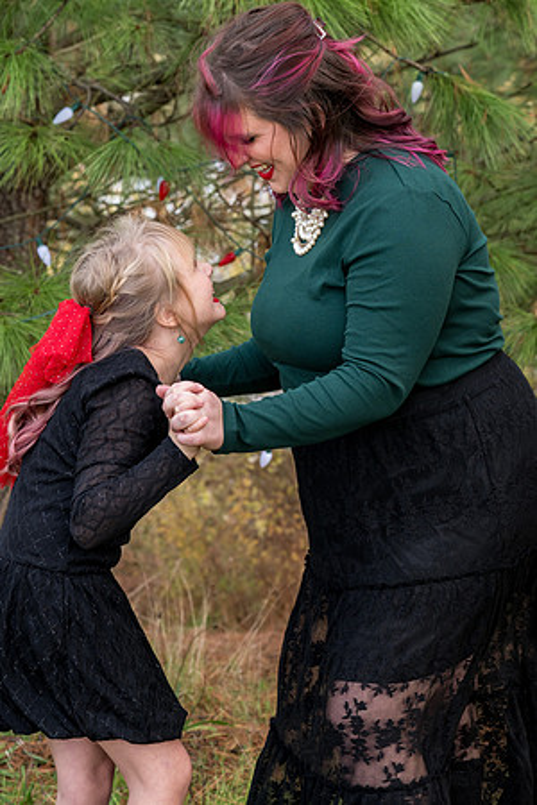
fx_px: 1969
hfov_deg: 15.5
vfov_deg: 23.1
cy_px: 402
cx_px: 268
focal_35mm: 88
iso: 400
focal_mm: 59
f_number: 5
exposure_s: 1/320
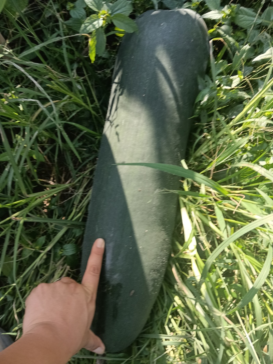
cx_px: 136
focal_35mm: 26
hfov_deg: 53.1
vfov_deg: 67.3
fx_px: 273
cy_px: 182
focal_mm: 4.05
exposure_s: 1/100
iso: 146
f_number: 1.8
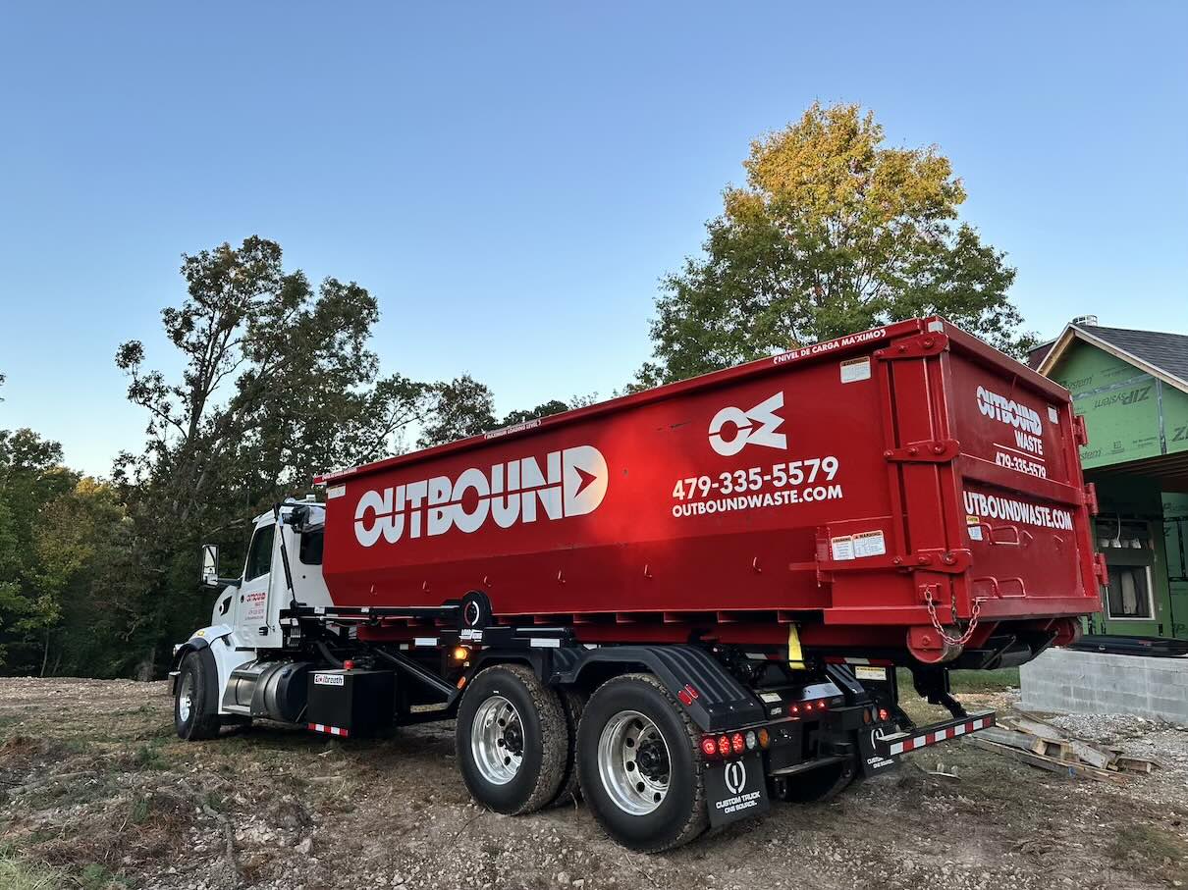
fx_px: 824
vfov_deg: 56.8
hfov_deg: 71.6
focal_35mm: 24
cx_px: 594
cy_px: 445
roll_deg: -1.8
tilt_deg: +10.5
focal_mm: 6.86
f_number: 1.78
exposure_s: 1/464
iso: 80
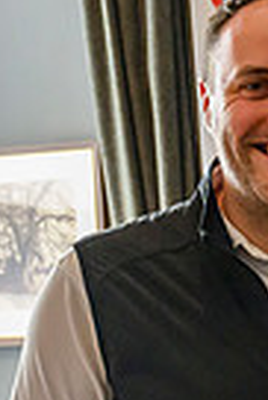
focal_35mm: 212
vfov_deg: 9.6
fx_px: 2361
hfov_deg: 6.0
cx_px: 822
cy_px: 403
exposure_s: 1/640
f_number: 4.5
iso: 5000
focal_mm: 40
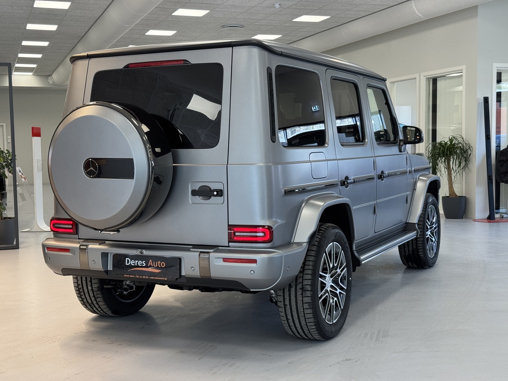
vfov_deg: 30.3
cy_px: 190
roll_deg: +1.7
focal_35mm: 48
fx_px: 704
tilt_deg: -4.2
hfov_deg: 39.7
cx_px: 254
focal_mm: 6.76
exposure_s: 1/100
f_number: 1.78
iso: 80
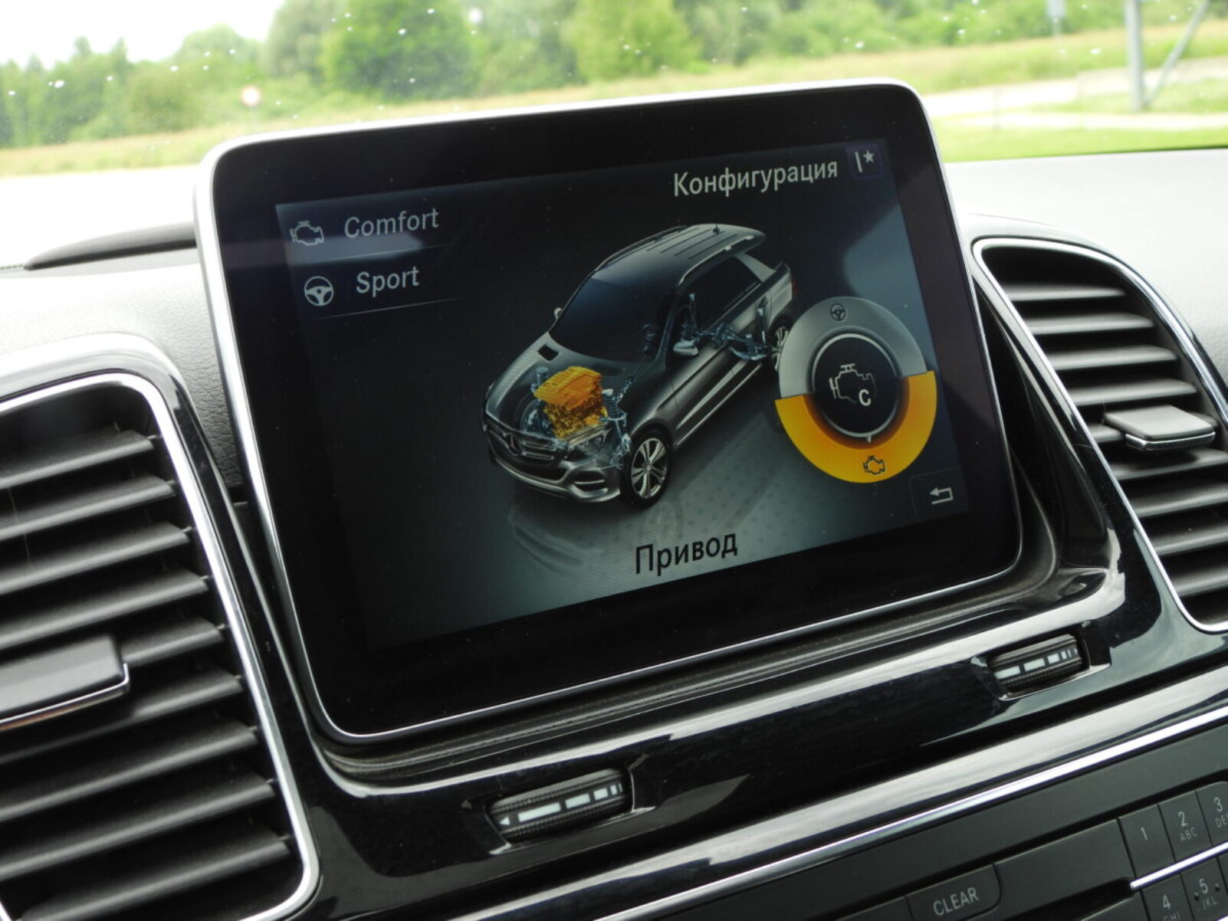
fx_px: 1774
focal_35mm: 50
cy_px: 460
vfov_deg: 29.1
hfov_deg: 38.2
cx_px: 614
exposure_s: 1/60
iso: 100
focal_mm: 9
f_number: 3.2
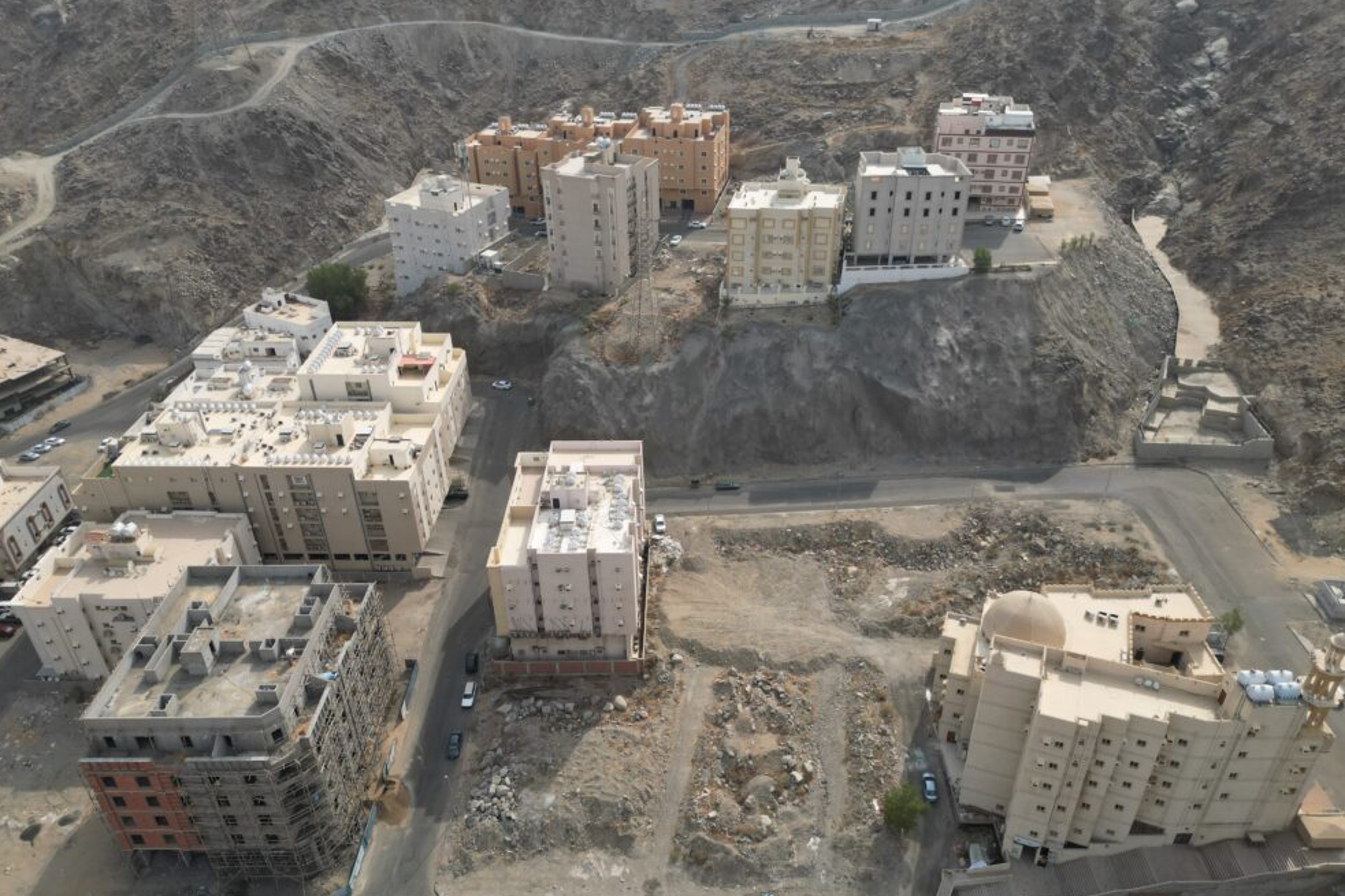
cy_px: 486
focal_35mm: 26
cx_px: 669
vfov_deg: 49.5
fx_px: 971
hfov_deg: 69.4
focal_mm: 6.72
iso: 100
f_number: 1.7
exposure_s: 1/2500
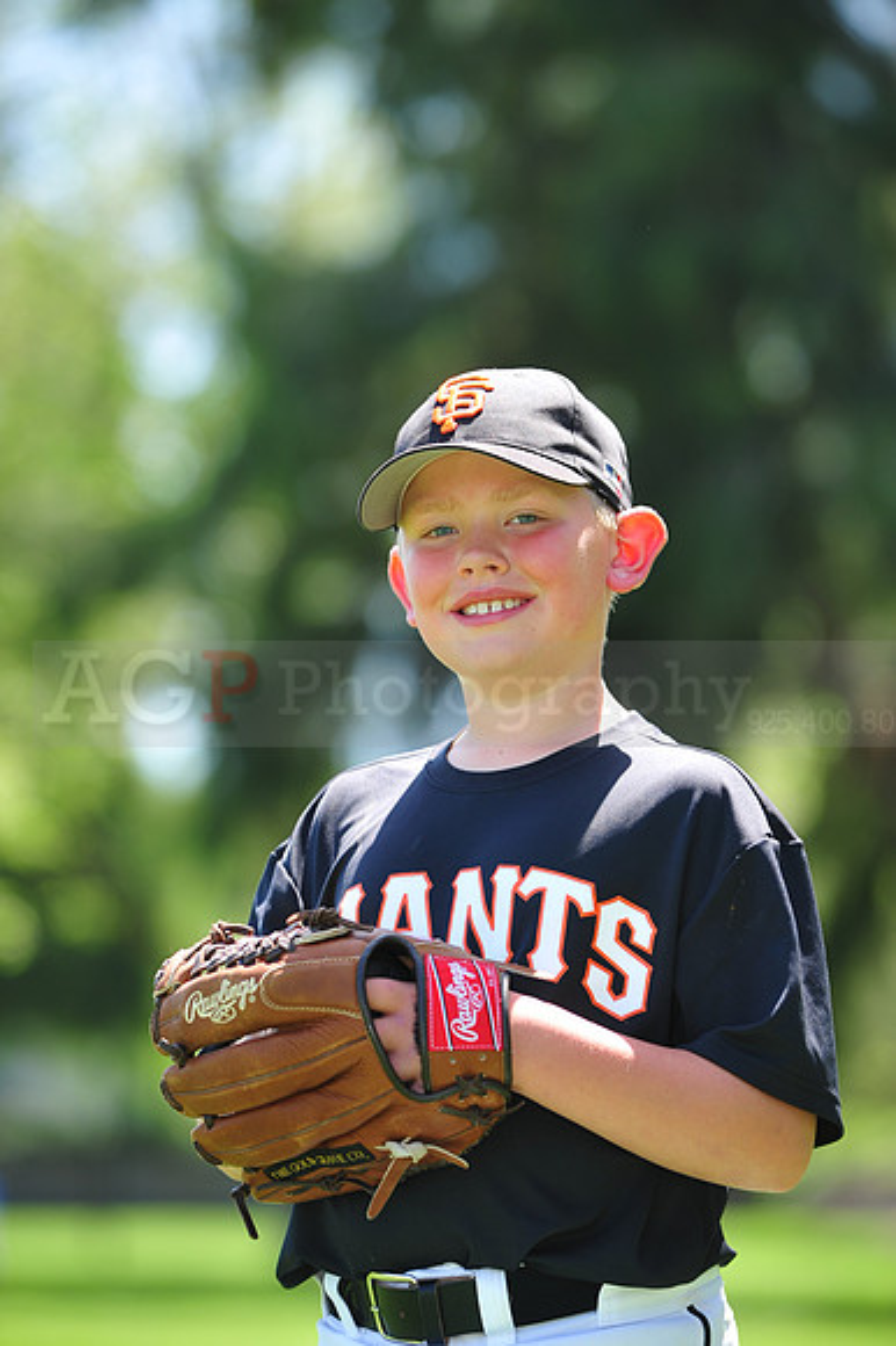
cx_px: 448
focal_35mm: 200
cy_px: 673
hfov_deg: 6.9
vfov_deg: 10.3
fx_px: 7475
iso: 200
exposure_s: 1/320
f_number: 4.5
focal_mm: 200
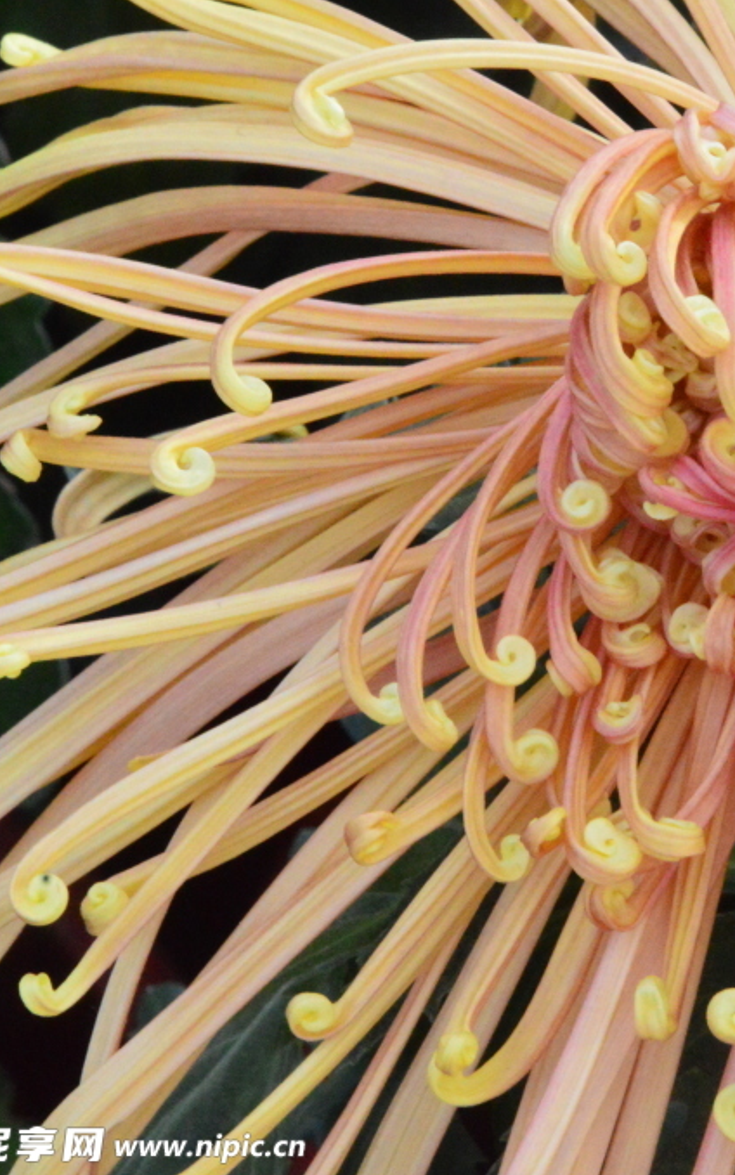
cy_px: 587
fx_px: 10348
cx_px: 827
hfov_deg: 4.1
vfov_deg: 6.5
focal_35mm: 323
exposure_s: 1/60
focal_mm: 140
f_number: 32
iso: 6400
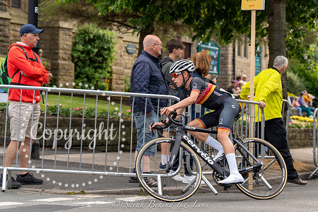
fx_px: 878
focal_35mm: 99
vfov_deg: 13.8
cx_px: 205
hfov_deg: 20.5
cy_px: 67
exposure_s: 1/1000
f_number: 3.2
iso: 400
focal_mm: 70
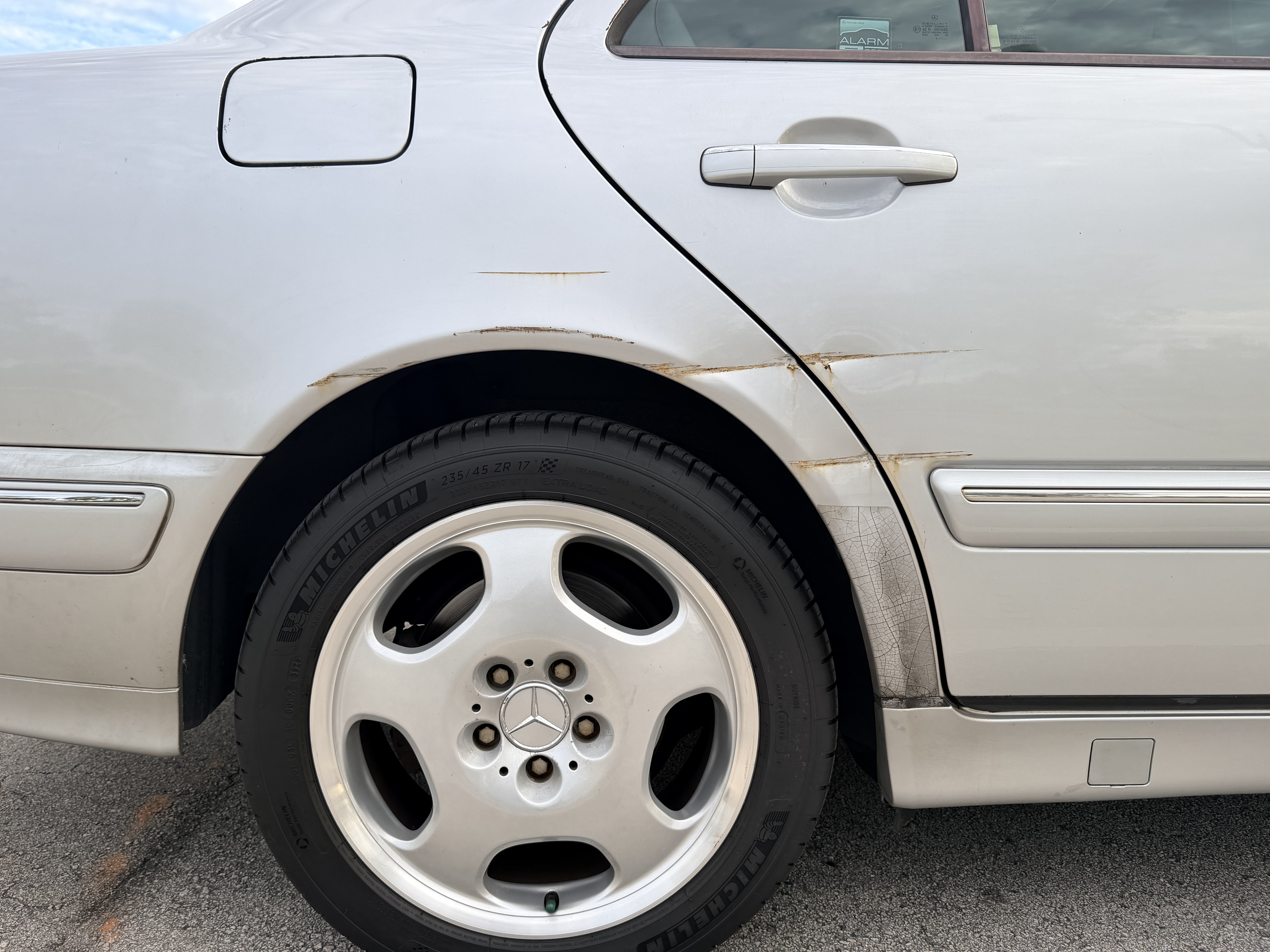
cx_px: 558
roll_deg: +0.0
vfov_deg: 51.3
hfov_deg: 65.1
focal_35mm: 27
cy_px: 493
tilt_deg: -7.0
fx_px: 991
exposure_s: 1/543
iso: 80
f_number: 1.78
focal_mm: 6.76
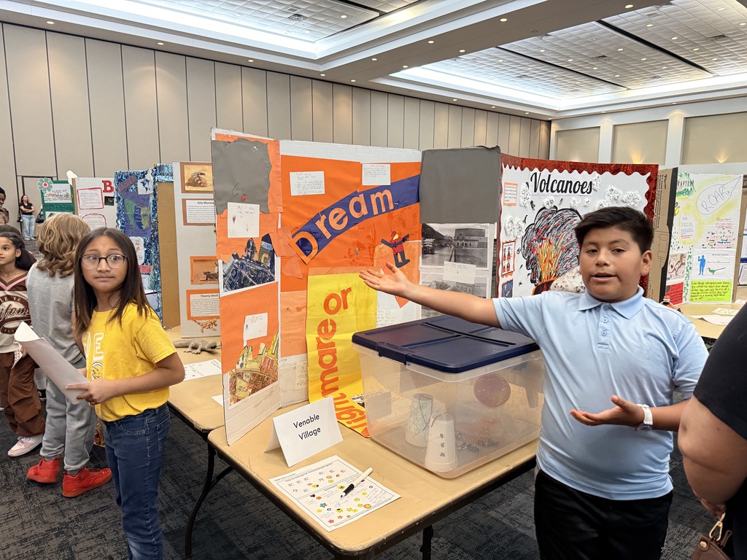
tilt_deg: -8.3
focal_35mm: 24
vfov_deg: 56.8
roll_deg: -1.9
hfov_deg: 71.6
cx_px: 374
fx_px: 518
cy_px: 280
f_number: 1.78
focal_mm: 6.76
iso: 320
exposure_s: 1/60
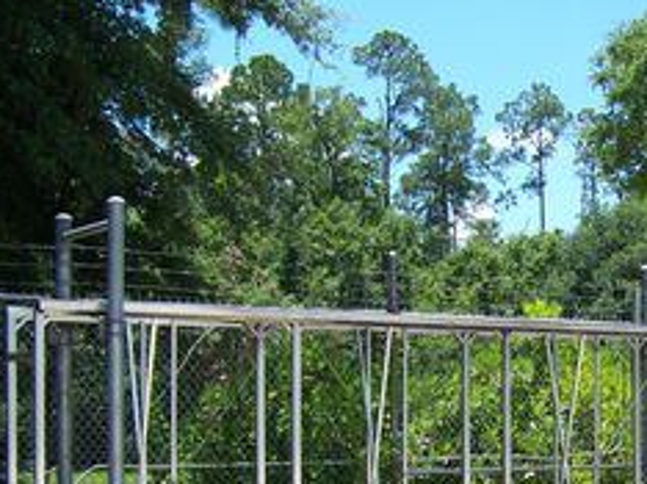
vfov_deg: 18.9
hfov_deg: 24.2
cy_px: 405
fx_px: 1438
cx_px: 658
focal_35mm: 77
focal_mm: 5.85
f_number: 2.8
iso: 64
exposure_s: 1/500
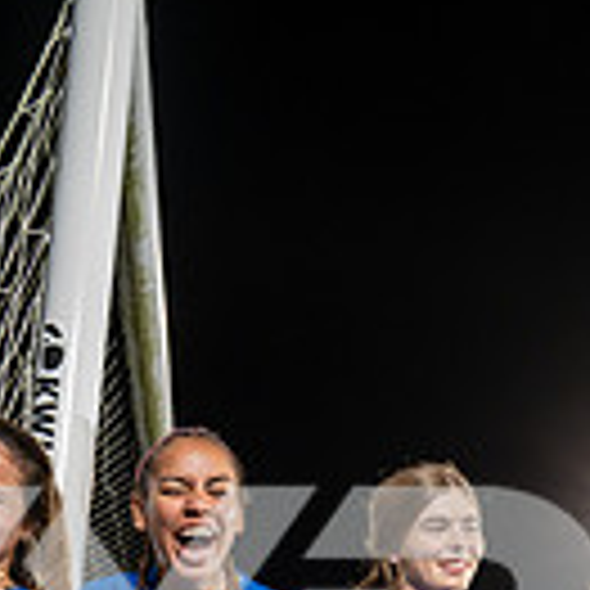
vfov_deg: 20.3
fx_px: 1350
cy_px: 946
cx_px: 261
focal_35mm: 70
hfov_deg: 24.6
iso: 640
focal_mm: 24
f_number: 4
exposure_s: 1/125
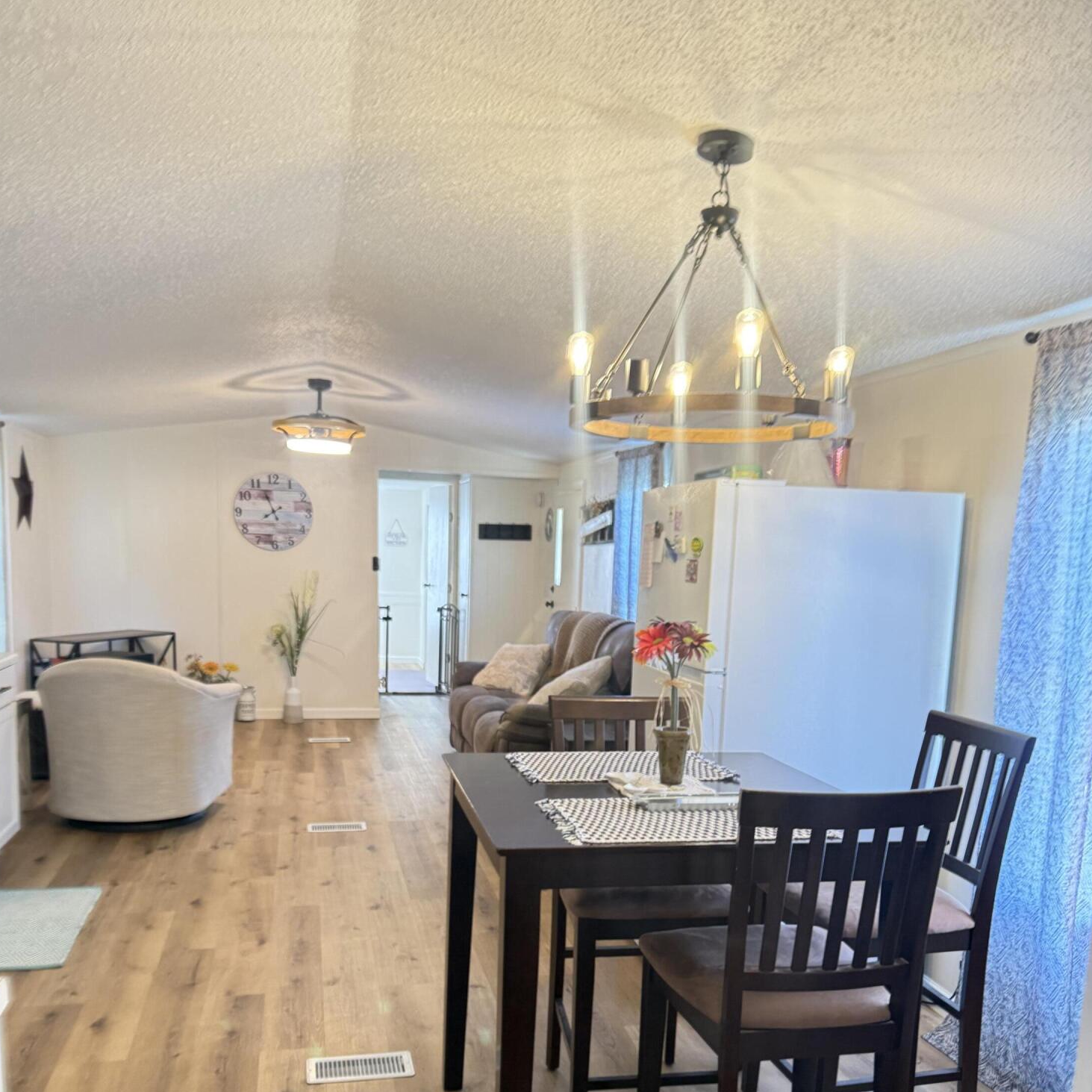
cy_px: 695
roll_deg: -1.5
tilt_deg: -8.3
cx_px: 537
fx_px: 1035
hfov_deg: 55.6
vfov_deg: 54.9
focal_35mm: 29
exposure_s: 1/60
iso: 400
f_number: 1.78
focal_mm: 6.76
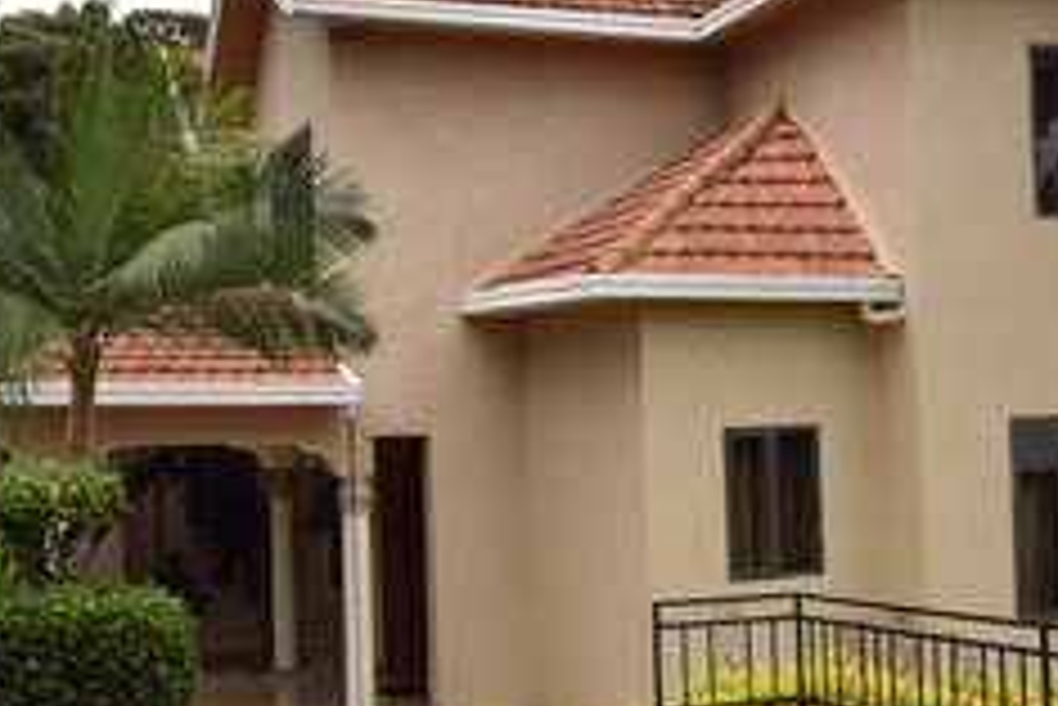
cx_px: 572
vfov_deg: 24.6
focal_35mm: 55
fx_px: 1617
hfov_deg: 36.2
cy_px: 400
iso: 100
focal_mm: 10
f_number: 8
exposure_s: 1/200
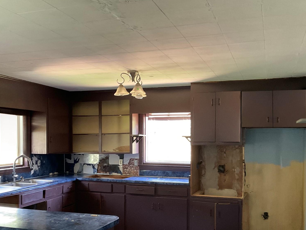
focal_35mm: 40
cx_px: 144
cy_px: 153
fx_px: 354
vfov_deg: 35.6
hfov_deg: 46.8
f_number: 1.8
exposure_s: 1/40
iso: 200
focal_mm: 3
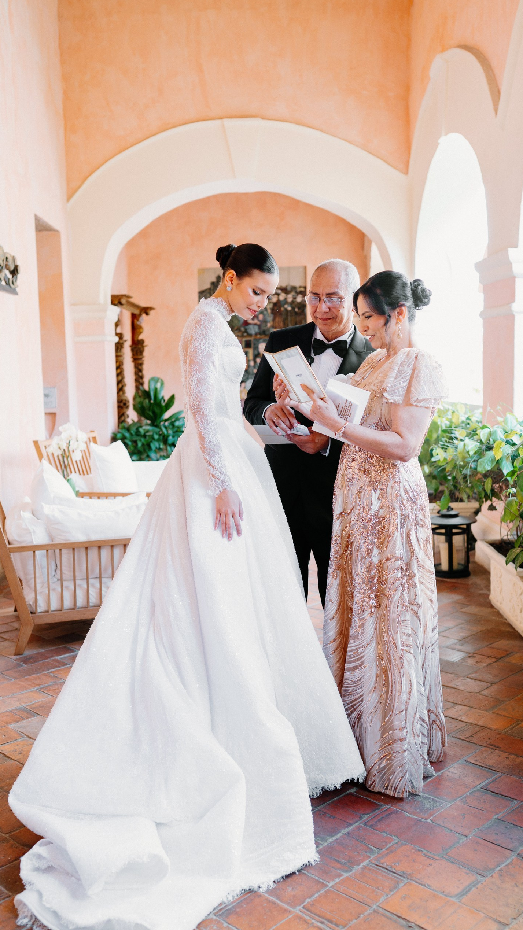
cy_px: 465
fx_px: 913
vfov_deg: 54.0
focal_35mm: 37
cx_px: 282
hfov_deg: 32.0
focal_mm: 35
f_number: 2.8
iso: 400
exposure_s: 1/200
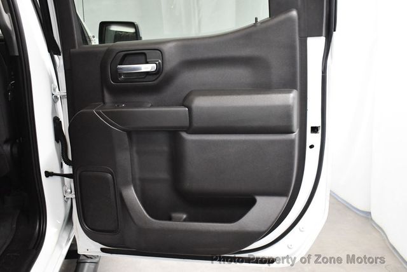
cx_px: 204
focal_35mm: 36
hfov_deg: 53.1
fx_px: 407
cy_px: 136
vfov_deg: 36.9
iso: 3200
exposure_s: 1/100
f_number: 3.5
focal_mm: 18
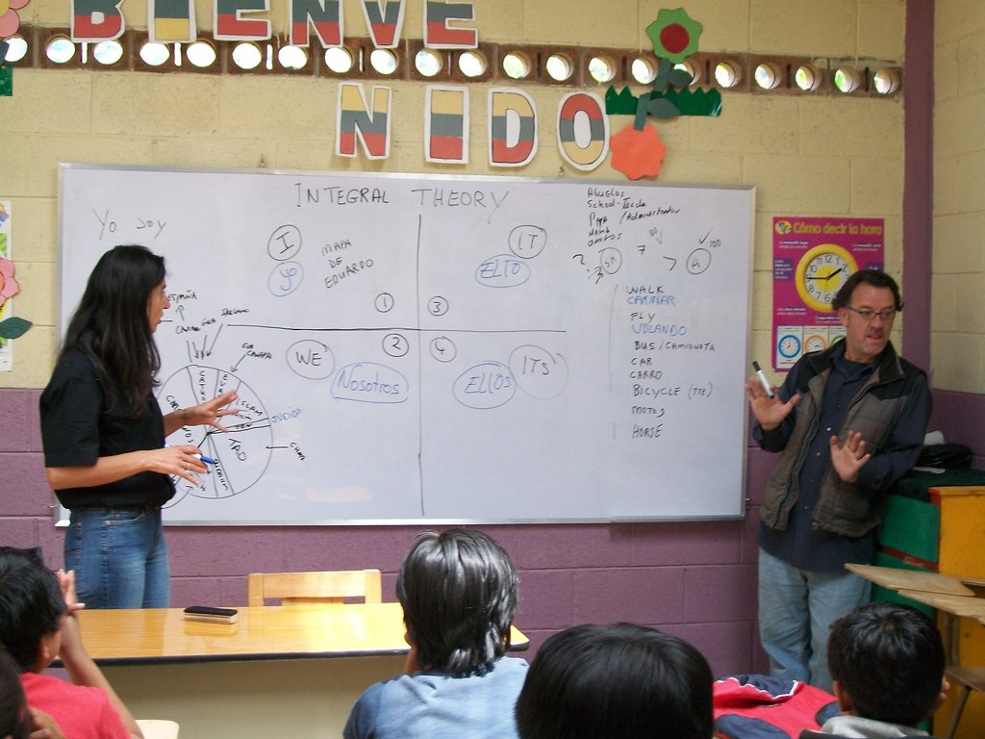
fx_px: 1593
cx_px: 492
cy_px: 370
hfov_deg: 34.3
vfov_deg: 26.1
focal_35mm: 56
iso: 80
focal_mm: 9.4
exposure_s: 1/50
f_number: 3.4
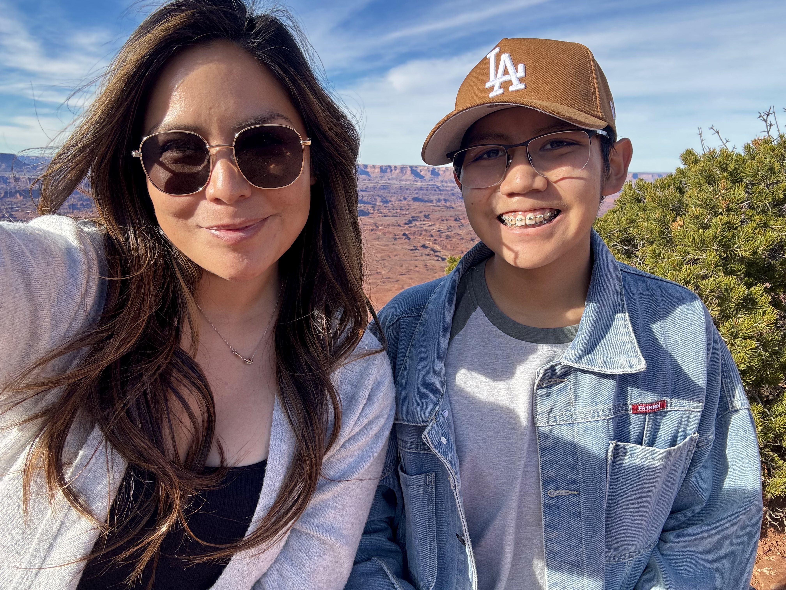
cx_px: 393
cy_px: 295
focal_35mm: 23
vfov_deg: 58.9
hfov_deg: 73.9
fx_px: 522
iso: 25
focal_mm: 2.69
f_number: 1.9
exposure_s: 1/466
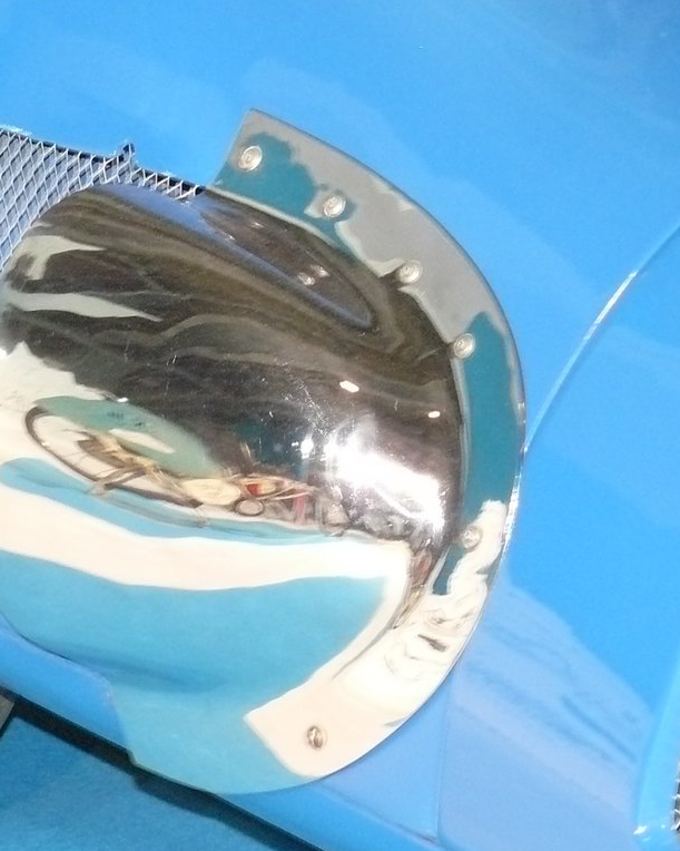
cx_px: 215
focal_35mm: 255
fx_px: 6416
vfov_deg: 7.6
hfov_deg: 6.1
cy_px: 427
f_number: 3.2
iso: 400
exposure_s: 1/40
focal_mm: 21.6
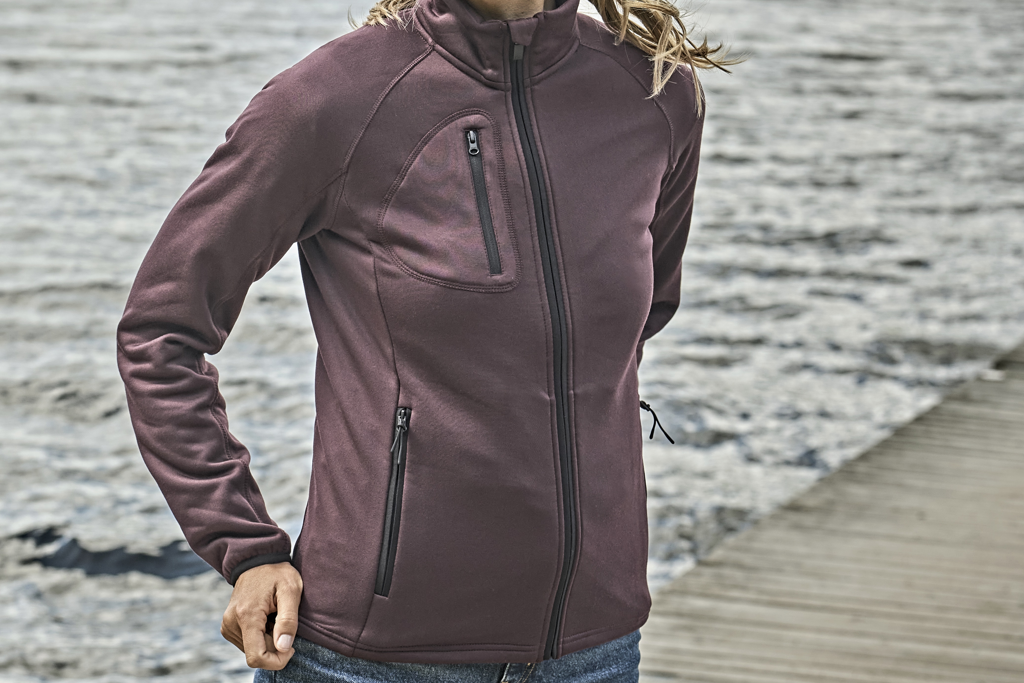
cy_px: 157
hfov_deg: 19.6
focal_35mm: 102
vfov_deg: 13.4
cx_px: 59
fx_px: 2901
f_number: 4
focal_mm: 49
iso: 640
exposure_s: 1/1000
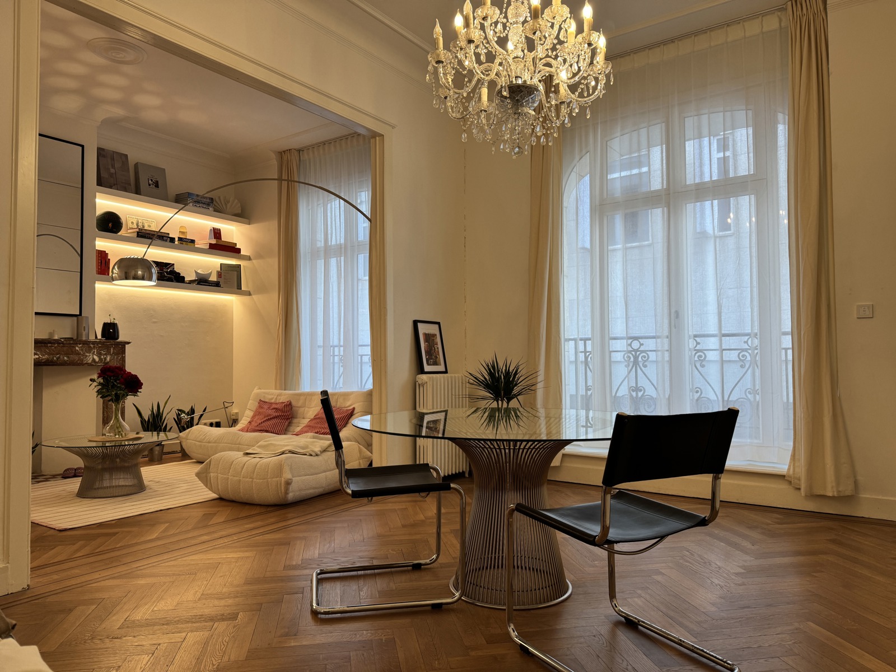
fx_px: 621
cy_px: 336
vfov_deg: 56.8
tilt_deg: +2.7
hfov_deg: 71.6
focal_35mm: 24
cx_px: 448
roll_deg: +1.0
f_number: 1.78
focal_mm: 6.76
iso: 125
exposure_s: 1/100
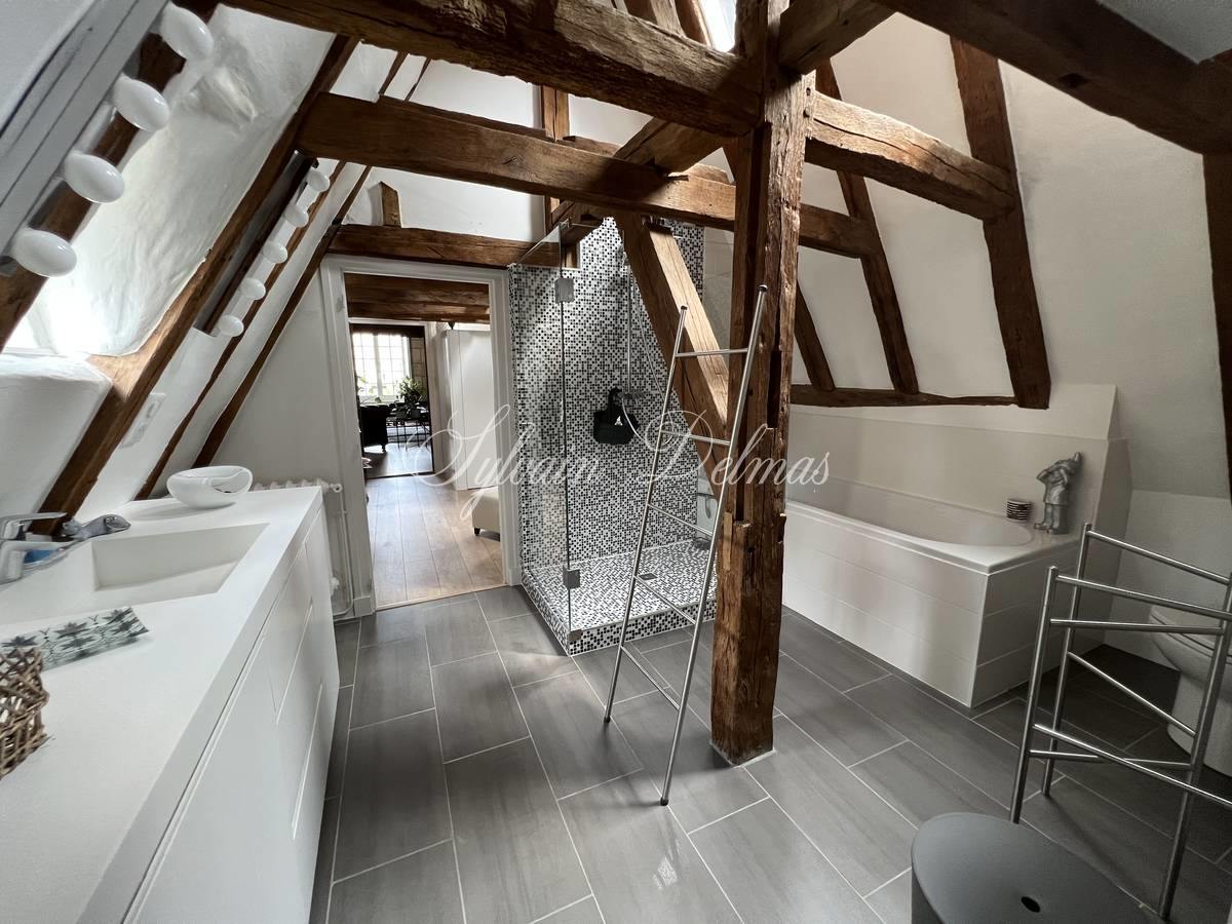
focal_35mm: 13
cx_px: 616
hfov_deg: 106.2
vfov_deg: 89.9
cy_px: 462
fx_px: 463
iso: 250
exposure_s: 1/99
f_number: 1.8
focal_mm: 1.57
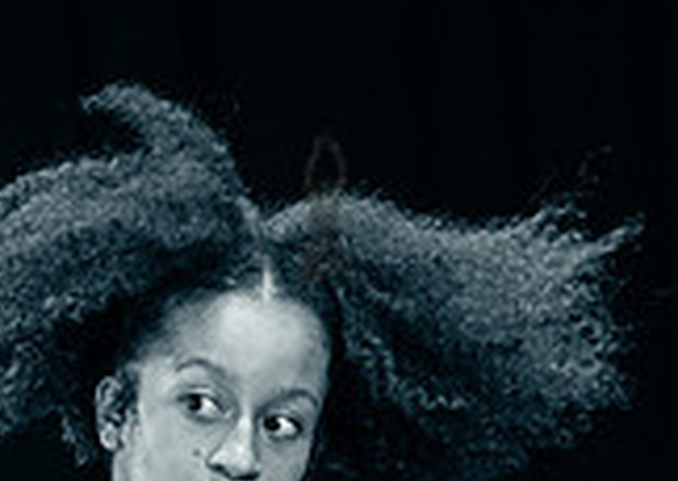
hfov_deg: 5.2
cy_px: 666
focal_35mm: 386
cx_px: 322
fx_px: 7417
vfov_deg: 3.7
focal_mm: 100
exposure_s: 1/1250
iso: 4000
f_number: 2.8
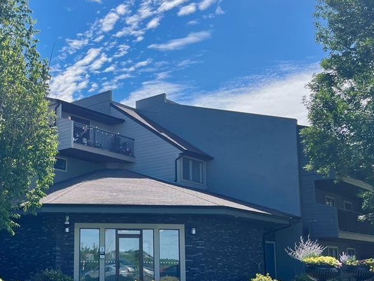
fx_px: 486
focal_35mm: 45
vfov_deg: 31.9
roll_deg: -0.2
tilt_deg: +8.3
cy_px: 188
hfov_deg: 40.6
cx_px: 82
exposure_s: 1/2825
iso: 50
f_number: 1.6
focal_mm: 5.1
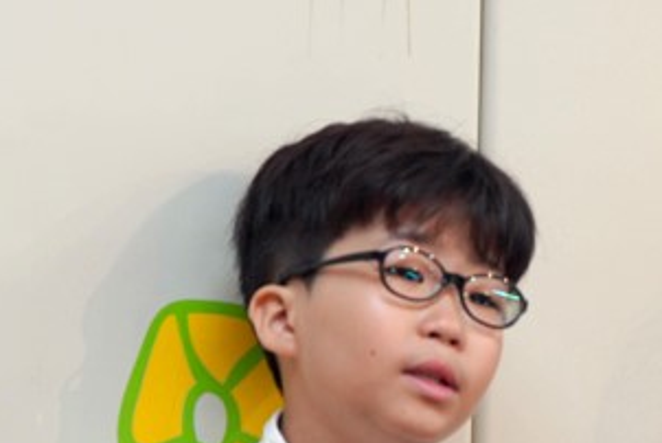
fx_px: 4822
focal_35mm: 262
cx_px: 649
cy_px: 476
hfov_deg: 7.8
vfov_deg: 5.2
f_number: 4
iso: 1250
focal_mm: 88
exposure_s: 1/160
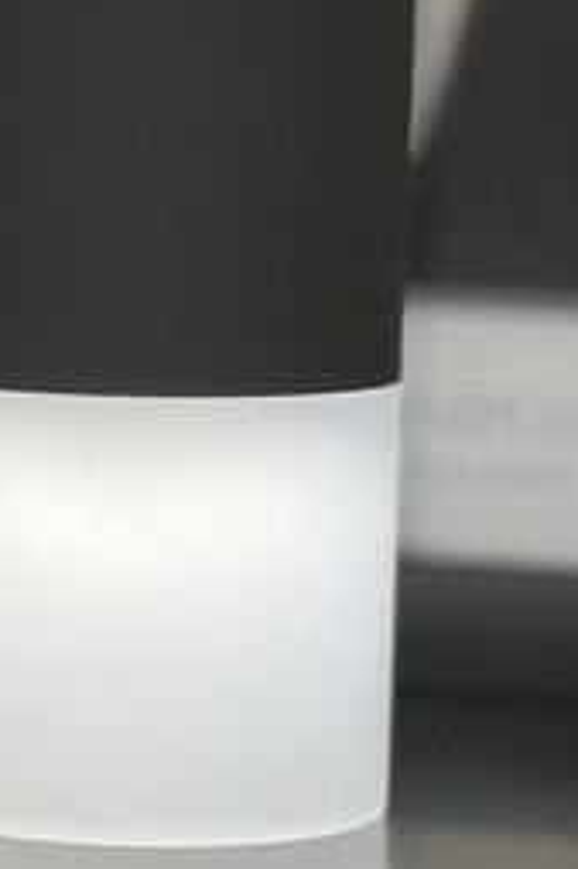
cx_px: -116
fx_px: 4871
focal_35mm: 202
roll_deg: -1.6
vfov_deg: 10.1
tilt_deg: -0.7
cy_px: 14
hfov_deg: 6.7
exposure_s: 1/100
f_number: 2.8
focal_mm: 9
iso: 100
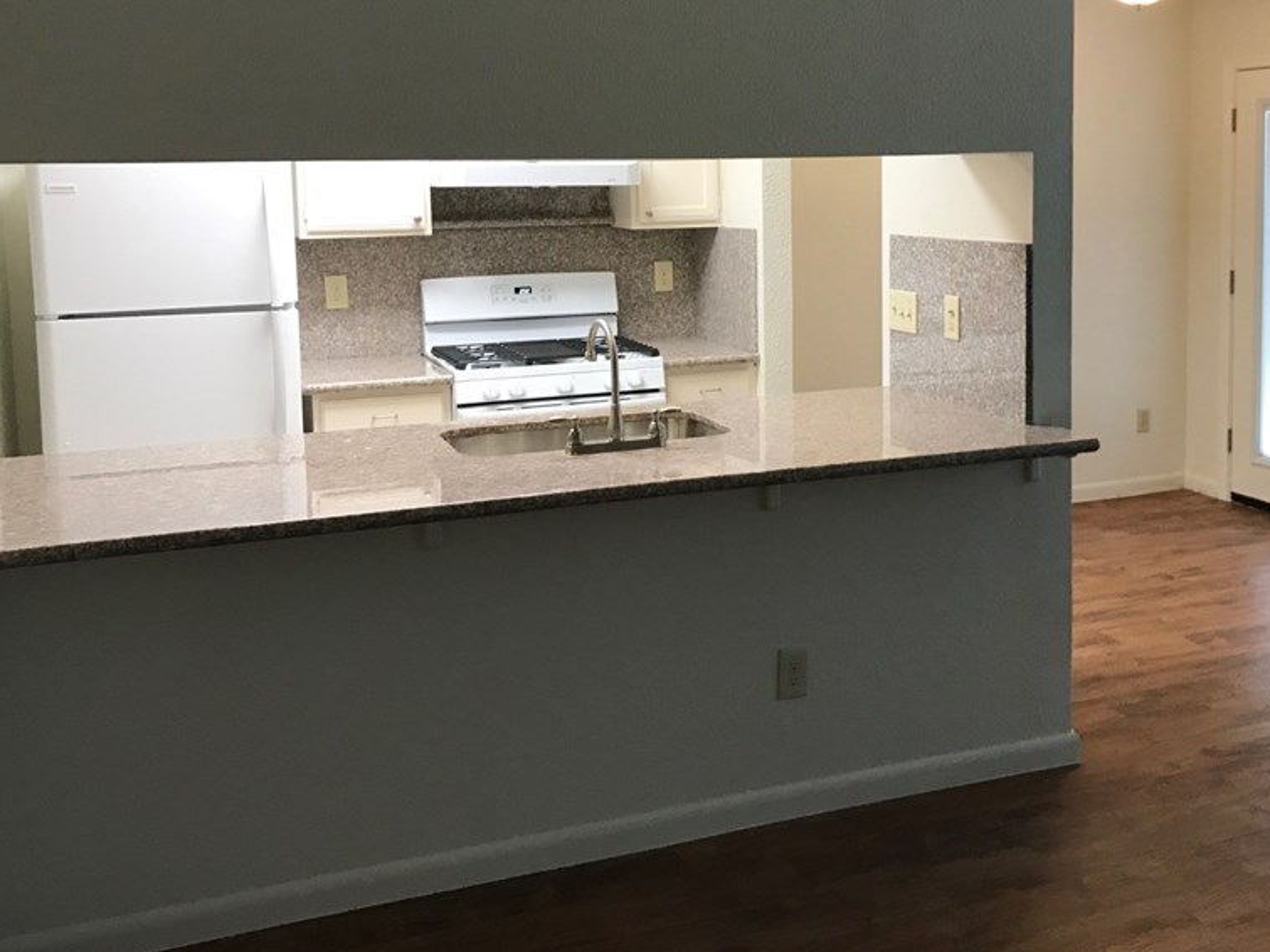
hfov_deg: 48.7
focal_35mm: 38
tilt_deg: -5.6
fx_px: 1394
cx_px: 752
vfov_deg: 37.3
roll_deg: +1.1
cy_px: 323
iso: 32
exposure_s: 1/30
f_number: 1.8
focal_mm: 3.99
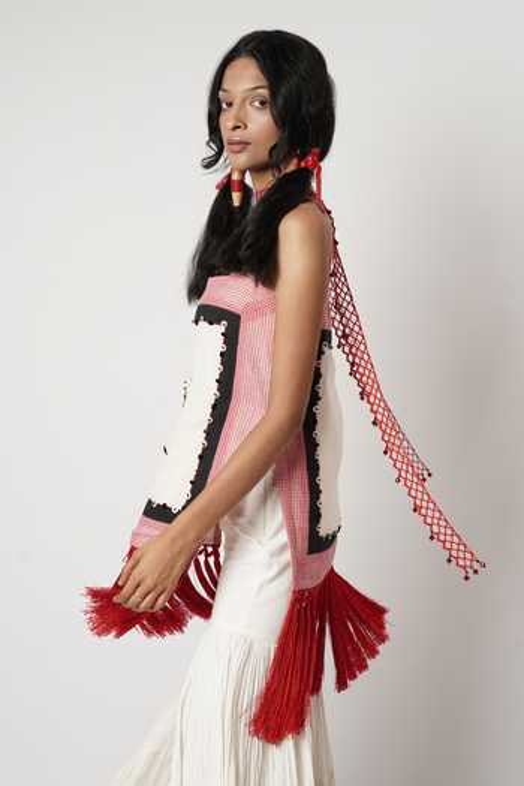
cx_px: 262
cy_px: 393
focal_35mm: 56
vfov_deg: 35.8
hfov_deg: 24.3
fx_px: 1218
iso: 100
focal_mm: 55.8
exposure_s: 1/200
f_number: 5.6
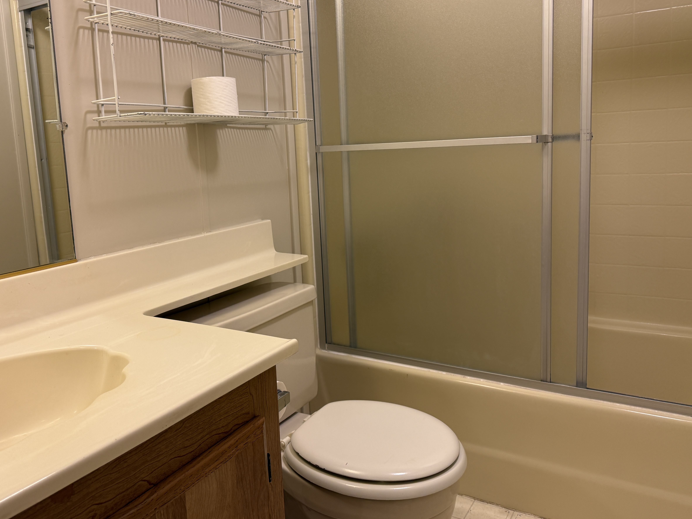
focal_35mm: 29
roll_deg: +3.4
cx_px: 306
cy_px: 225
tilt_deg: -7.1
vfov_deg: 48.1
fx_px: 580
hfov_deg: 61.5
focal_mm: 6.76
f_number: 1.78
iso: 125
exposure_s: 1/120
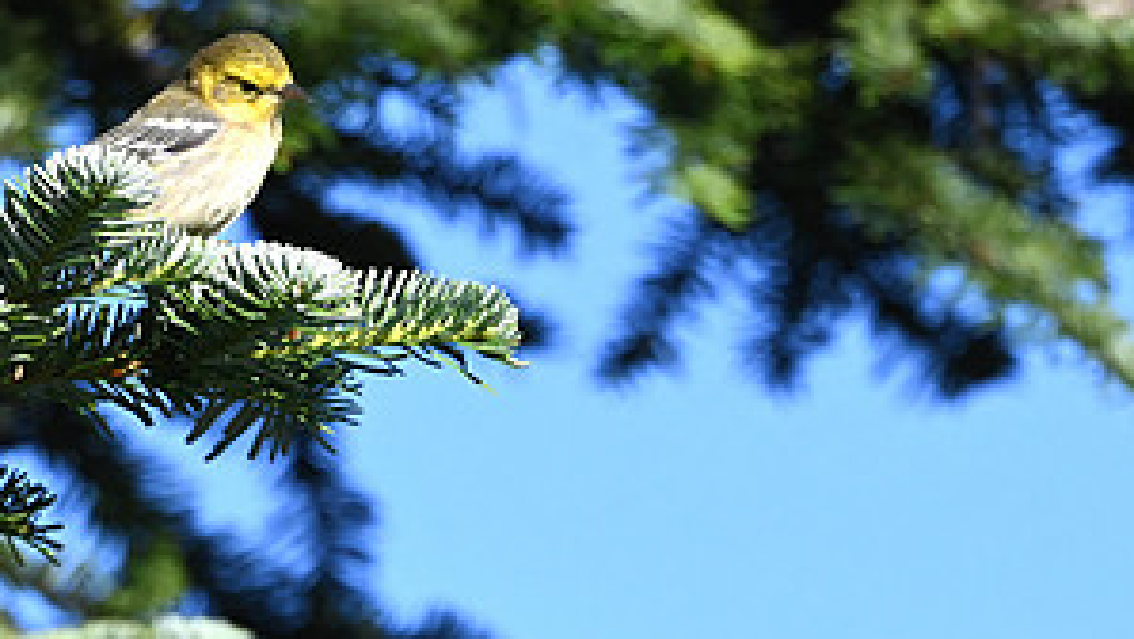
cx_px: 339
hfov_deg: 1.8
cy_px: 481
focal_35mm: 1222
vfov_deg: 1.0
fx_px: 36764
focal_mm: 600
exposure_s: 1/3200
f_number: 6.3
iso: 1250
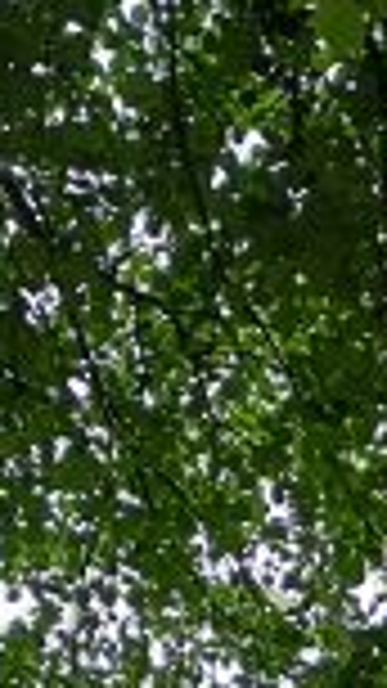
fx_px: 2811
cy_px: 1268
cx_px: 860
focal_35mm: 154
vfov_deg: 12.6
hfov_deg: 7.5
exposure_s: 1/906
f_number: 1.8
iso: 50
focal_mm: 5.58
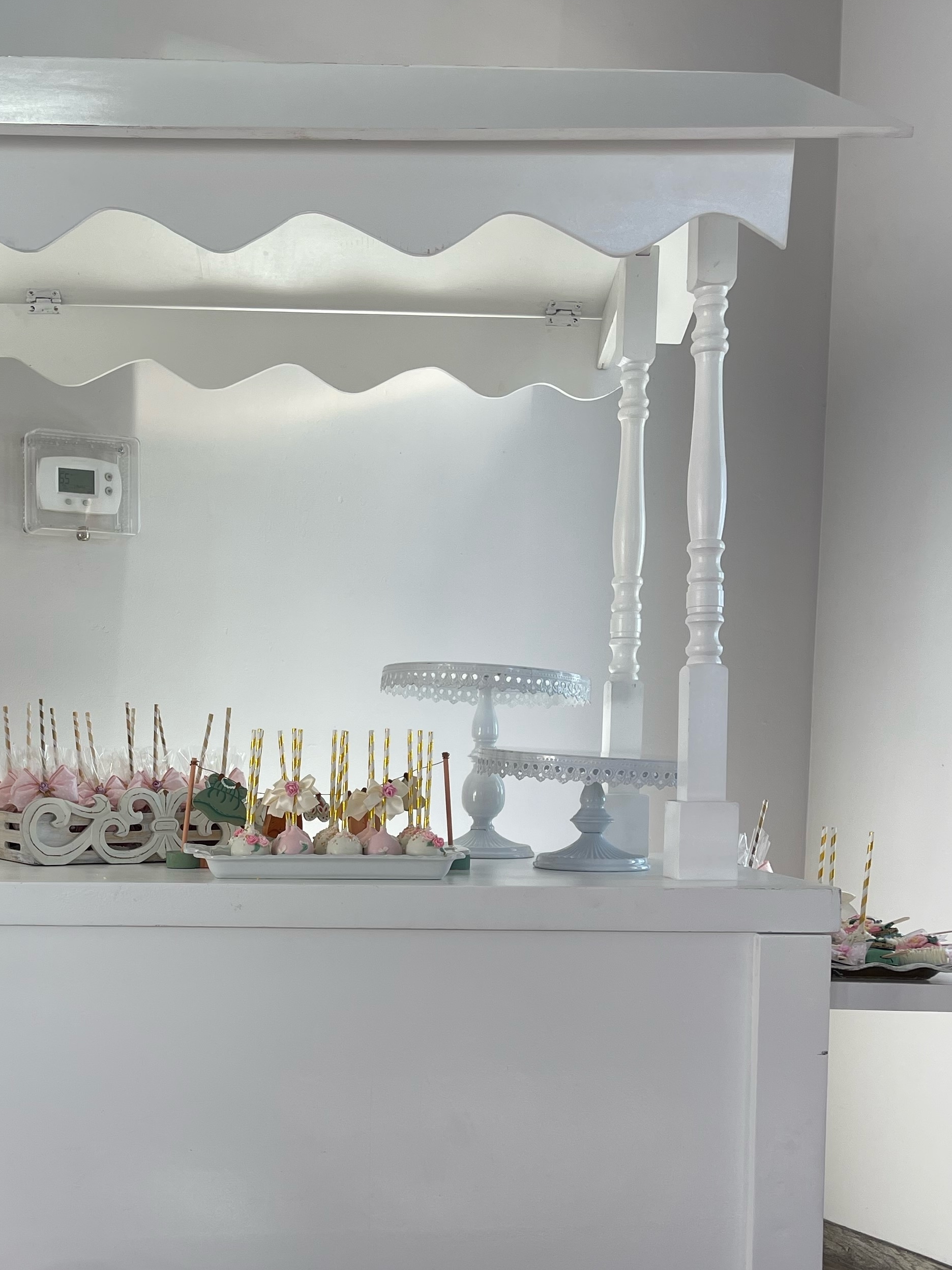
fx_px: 1540
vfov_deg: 44.0
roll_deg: -0.9
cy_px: 864
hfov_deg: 33.4
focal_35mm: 42
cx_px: 195
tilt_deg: -4.0
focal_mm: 5.1
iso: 40
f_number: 1.6
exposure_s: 1/120
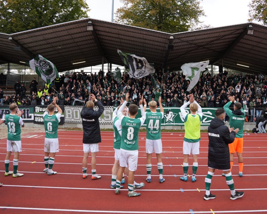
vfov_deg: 45.8
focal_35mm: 32
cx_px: 147
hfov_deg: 55.6
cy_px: 106
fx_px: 253
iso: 100
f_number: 4.5
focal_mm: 19
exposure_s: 1/80
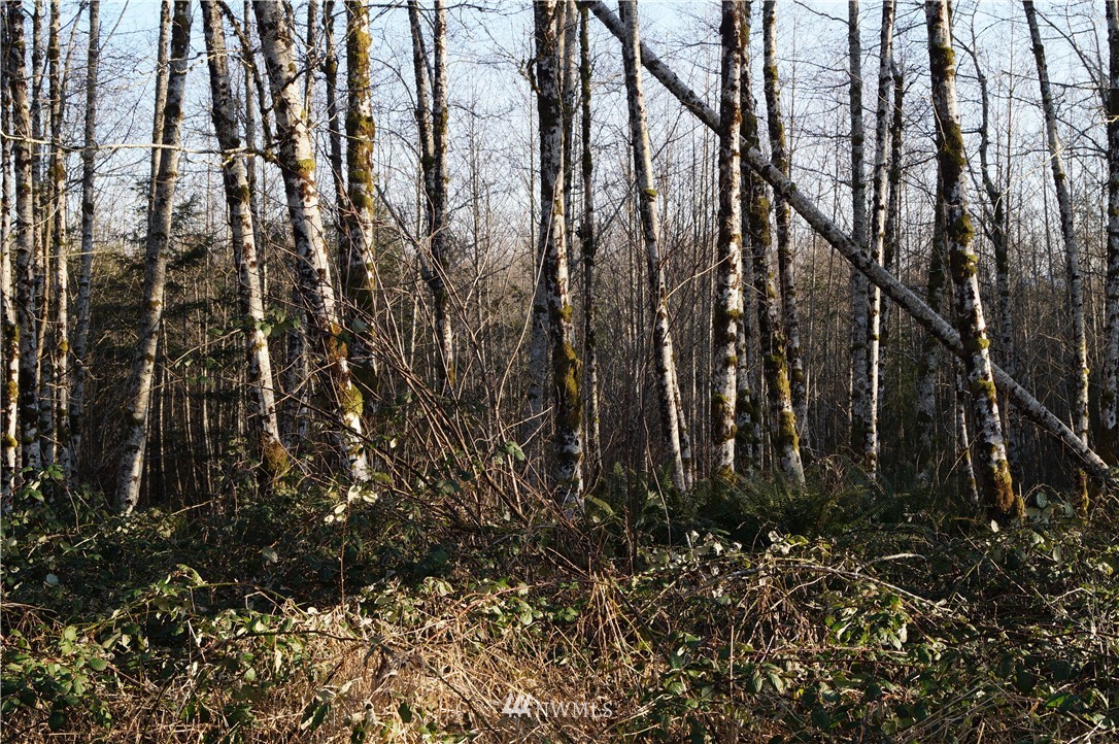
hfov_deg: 43.6
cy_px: 372
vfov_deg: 29.8
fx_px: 1397
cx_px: 560
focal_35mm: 45
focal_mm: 30
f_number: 7.1
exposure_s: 1/80
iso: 100
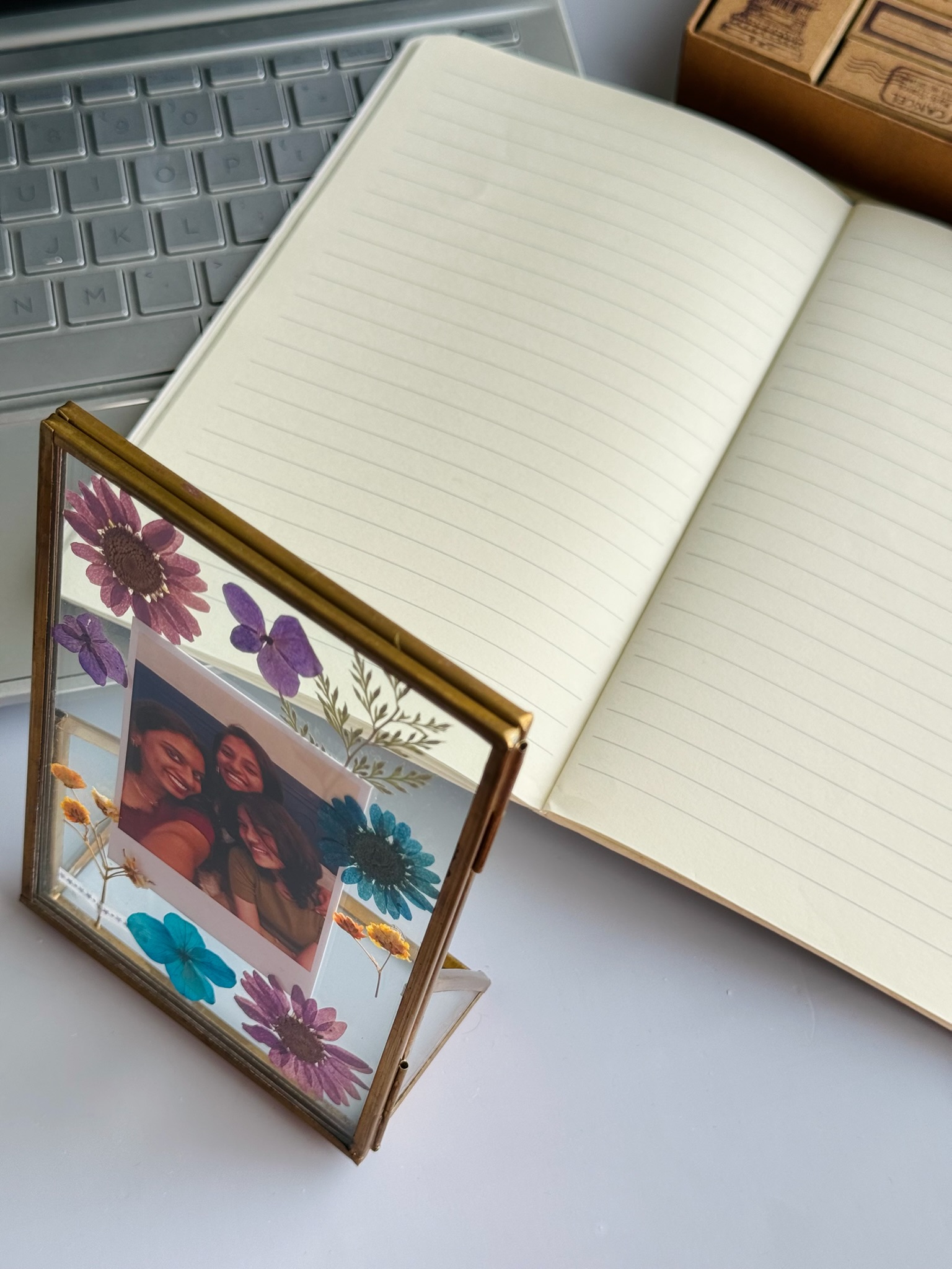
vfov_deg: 39.7
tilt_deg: -65.0
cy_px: 634
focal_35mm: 48
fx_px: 1760
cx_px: 476
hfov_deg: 30.3
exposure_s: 1/164
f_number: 1.78
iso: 80
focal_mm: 6.86
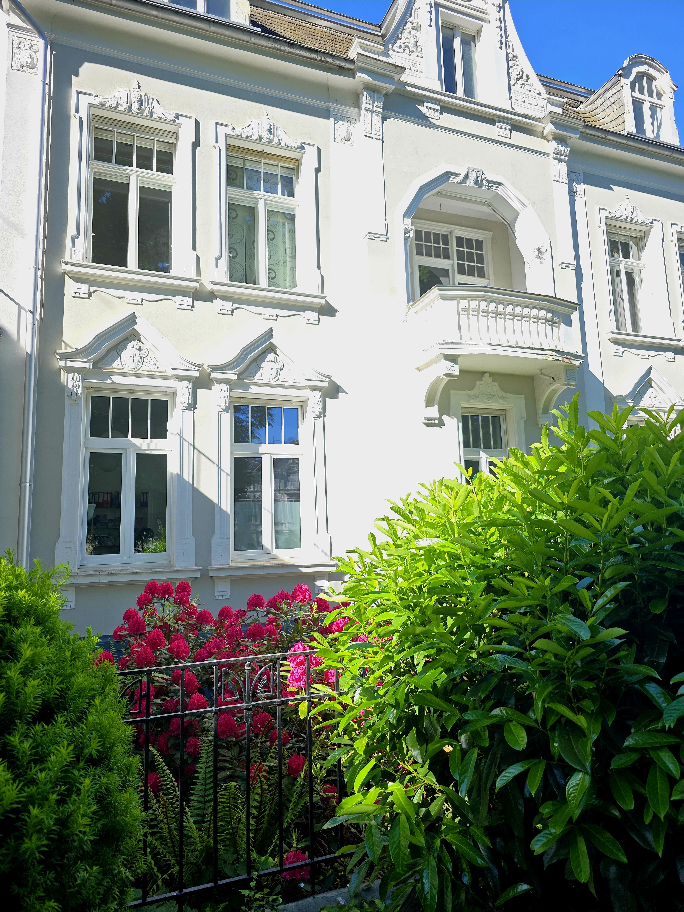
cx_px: 342
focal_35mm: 23
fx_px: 606
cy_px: 456
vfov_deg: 73.9
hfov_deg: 58.9
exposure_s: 1/1667
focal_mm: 6.3
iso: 80
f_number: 1.7
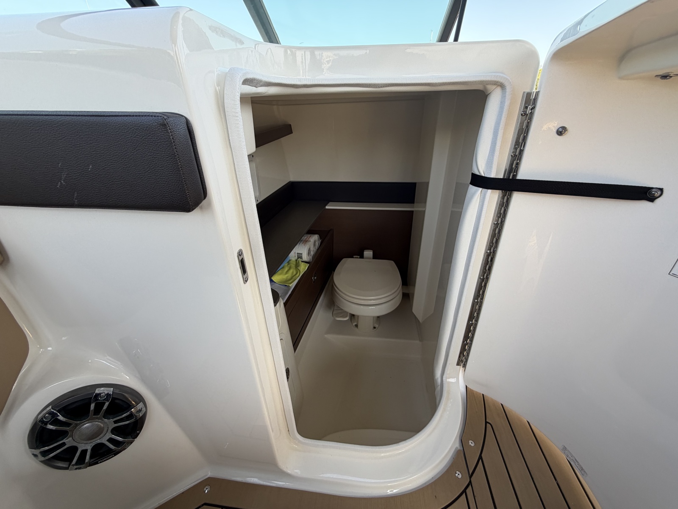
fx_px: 274
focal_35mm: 14
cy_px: 254
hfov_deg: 102.1
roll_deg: +1.9
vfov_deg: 85.7
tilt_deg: -25.4
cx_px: 339
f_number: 2.2
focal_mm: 2.22
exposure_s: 1/149
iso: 40
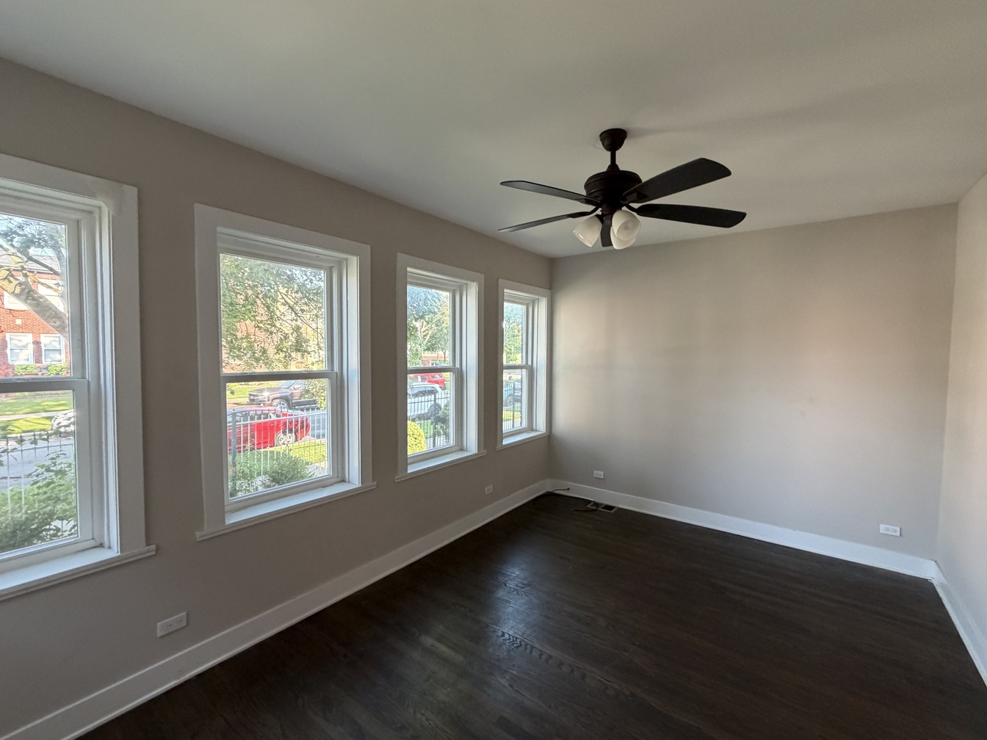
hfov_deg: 98.1
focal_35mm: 15
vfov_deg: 81.7
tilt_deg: -3.7
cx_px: 513
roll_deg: +1.0
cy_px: 371
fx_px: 428
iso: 320
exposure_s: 1/112
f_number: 2.2
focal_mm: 2.22
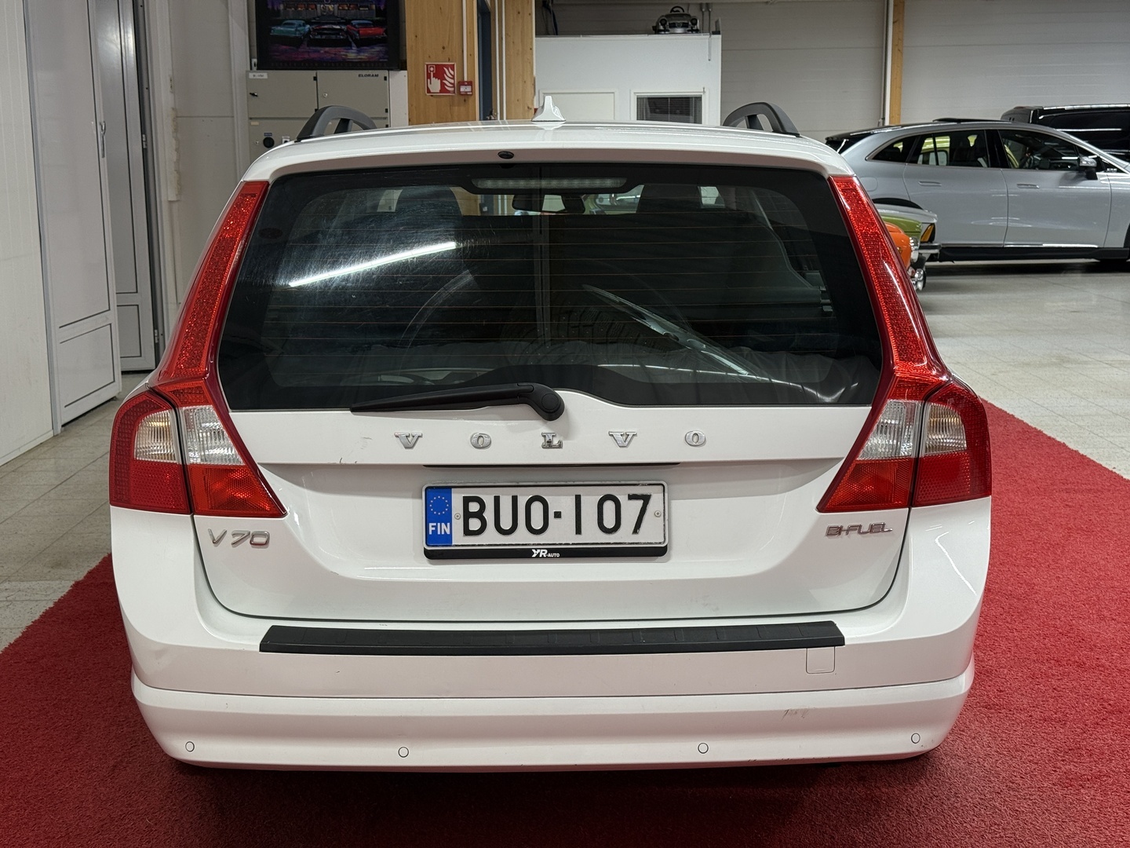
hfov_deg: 39.7
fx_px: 1567
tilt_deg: -9.8
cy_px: 424
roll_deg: +0.2
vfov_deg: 30.3
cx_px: 565
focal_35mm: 48
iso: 80
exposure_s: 1/121
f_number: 1.78
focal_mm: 6.76
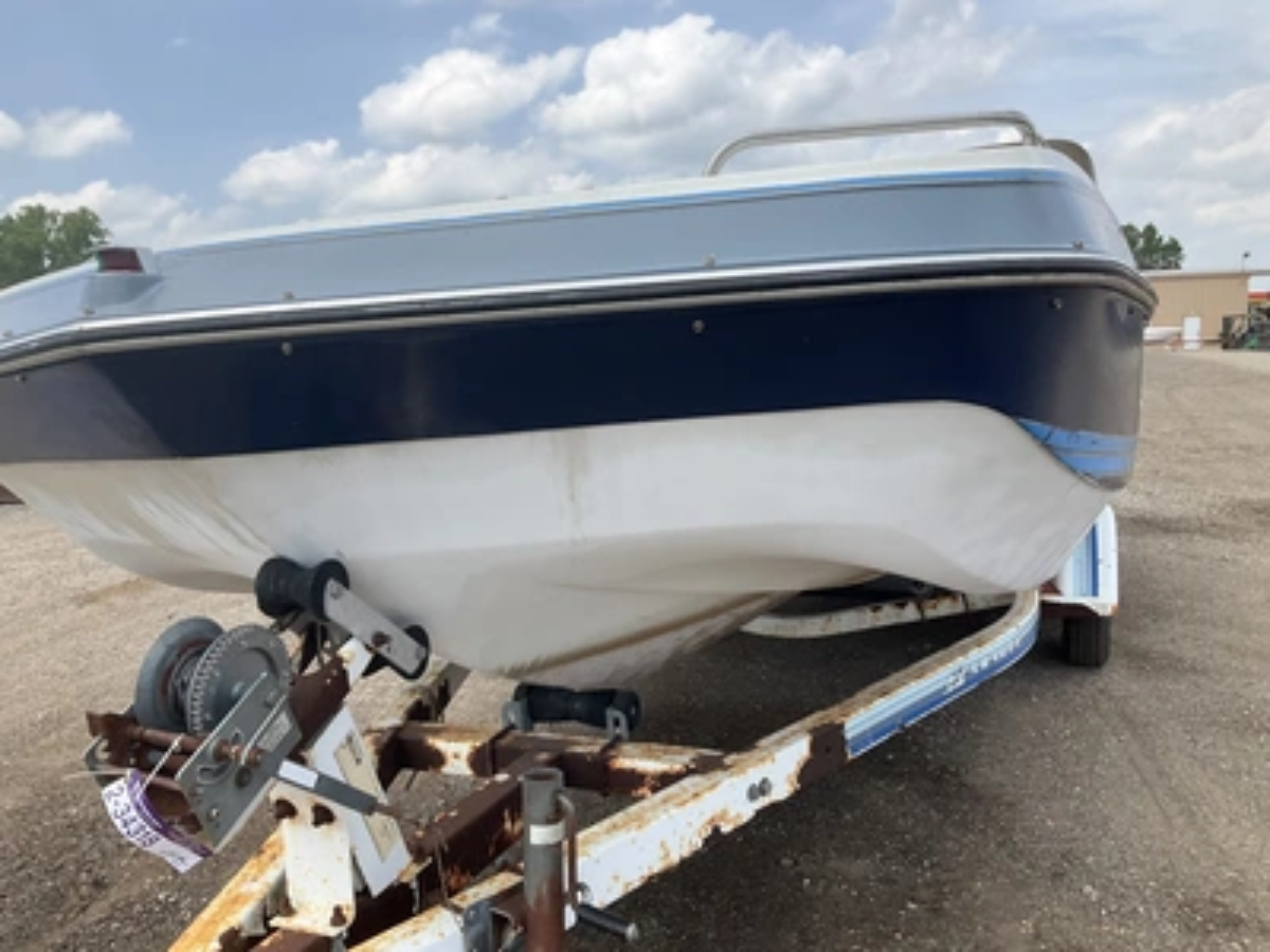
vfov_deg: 48.2
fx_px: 1064
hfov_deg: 61.7
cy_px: 476
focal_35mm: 29
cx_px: 635
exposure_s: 1/929
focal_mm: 3
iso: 25
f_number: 1.8
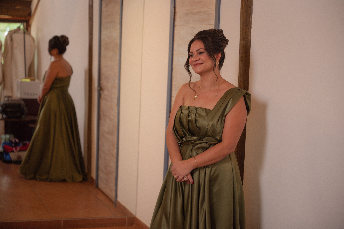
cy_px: 114
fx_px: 669
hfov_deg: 28.8
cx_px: 172
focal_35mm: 70
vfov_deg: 19.5
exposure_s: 1/250
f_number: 2.8
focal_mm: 70
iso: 320
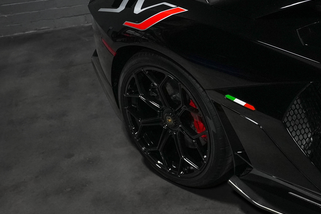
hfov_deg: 37.3
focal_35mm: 52
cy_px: 73
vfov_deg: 25.9
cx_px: 239
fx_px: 464
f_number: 5
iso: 12800
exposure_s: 1/160
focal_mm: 32
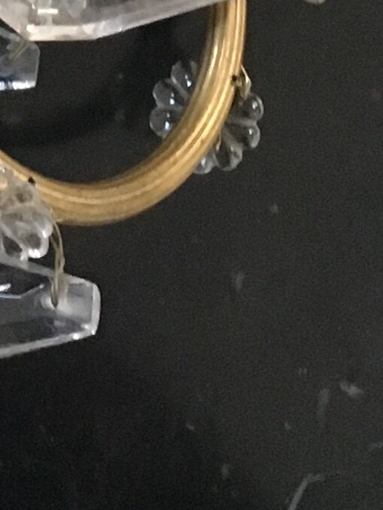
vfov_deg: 10.5
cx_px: -375
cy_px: -502
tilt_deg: -82.9
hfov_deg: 8.2
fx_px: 2552
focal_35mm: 173
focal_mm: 4.15
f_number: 2.2
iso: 250
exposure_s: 1/17
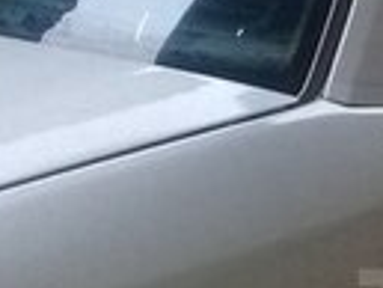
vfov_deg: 9.3
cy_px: 313
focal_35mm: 159
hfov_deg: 11.6
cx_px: 662
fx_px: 1761
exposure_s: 1/20
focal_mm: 3.3
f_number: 2.2
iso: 200
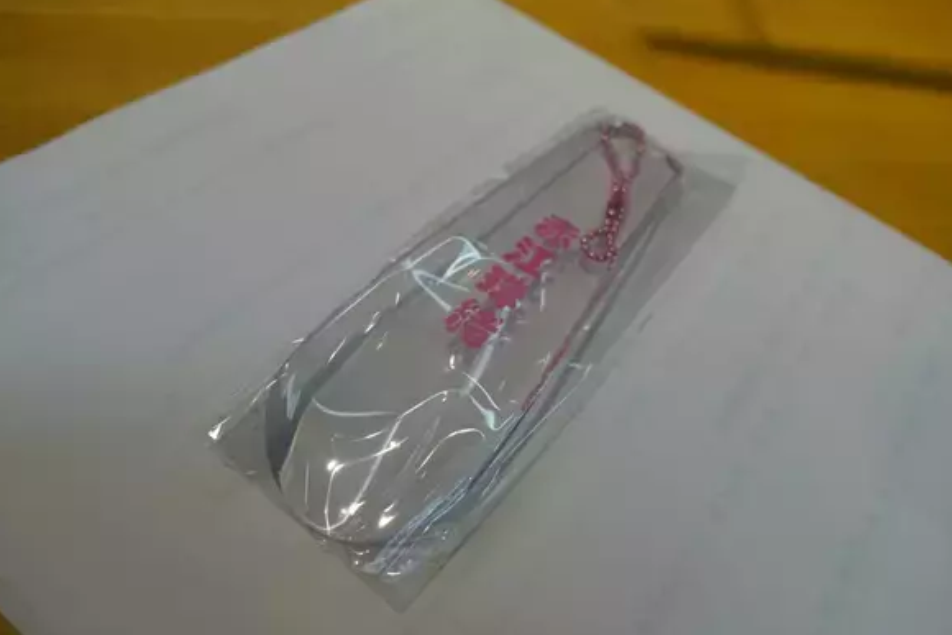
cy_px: 312
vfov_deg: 43.6
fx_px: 793
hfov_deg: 61.9
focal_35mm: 30
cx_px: 487
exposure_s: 1/80
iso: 125
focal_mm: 10.6
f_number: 3.5
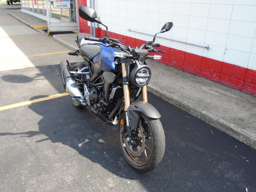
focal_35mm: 31
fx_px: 229
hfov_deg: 58.4
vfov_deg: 45.4
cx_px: 128
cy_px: 96
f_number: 3.5
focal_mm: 5.5
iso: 100
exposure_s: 1/250
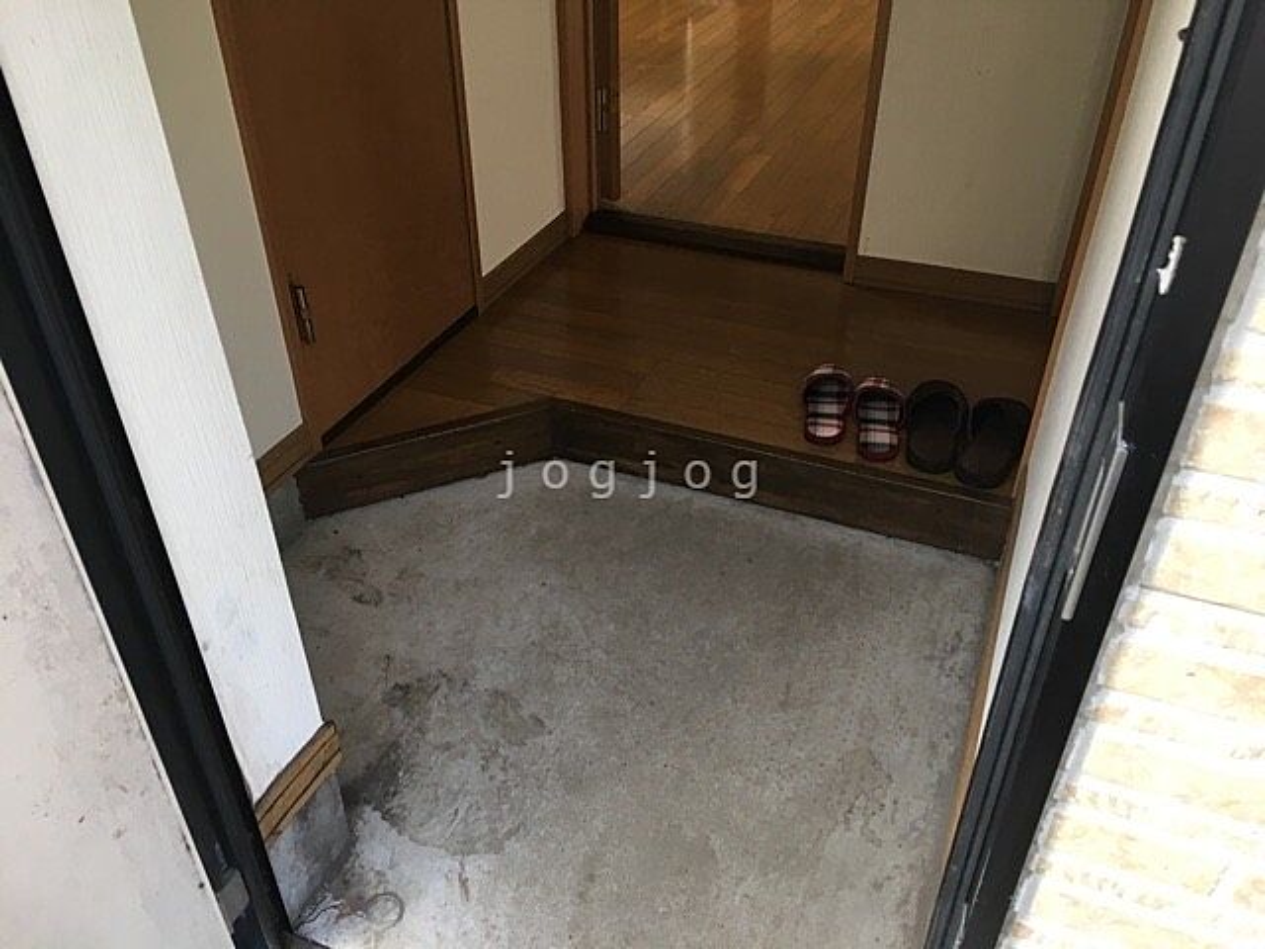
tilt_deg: -36.3
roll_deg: -0.2
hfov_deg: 61.7
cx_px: 632
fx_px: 1060
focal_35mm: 29
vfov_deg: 48.2
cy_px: 474
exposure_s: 1/40
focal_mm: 4.15
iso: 25
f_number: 2.2
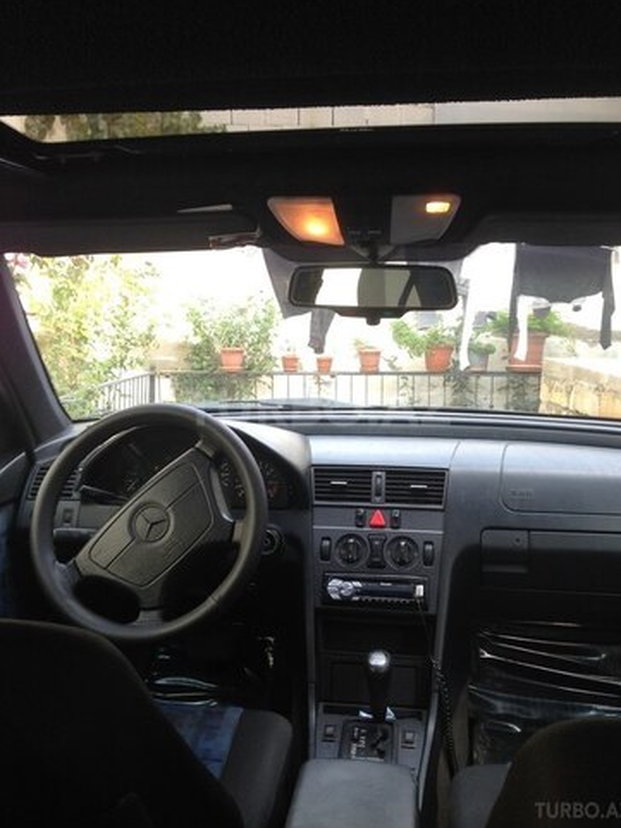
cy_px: 406
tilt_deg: -2.6
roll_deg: -0.9
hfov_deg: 41.8
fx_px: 813
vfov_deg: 53.9
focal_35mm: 34
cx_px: 318
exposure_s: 1/60
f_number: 2.4
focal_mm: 4.12
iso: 50
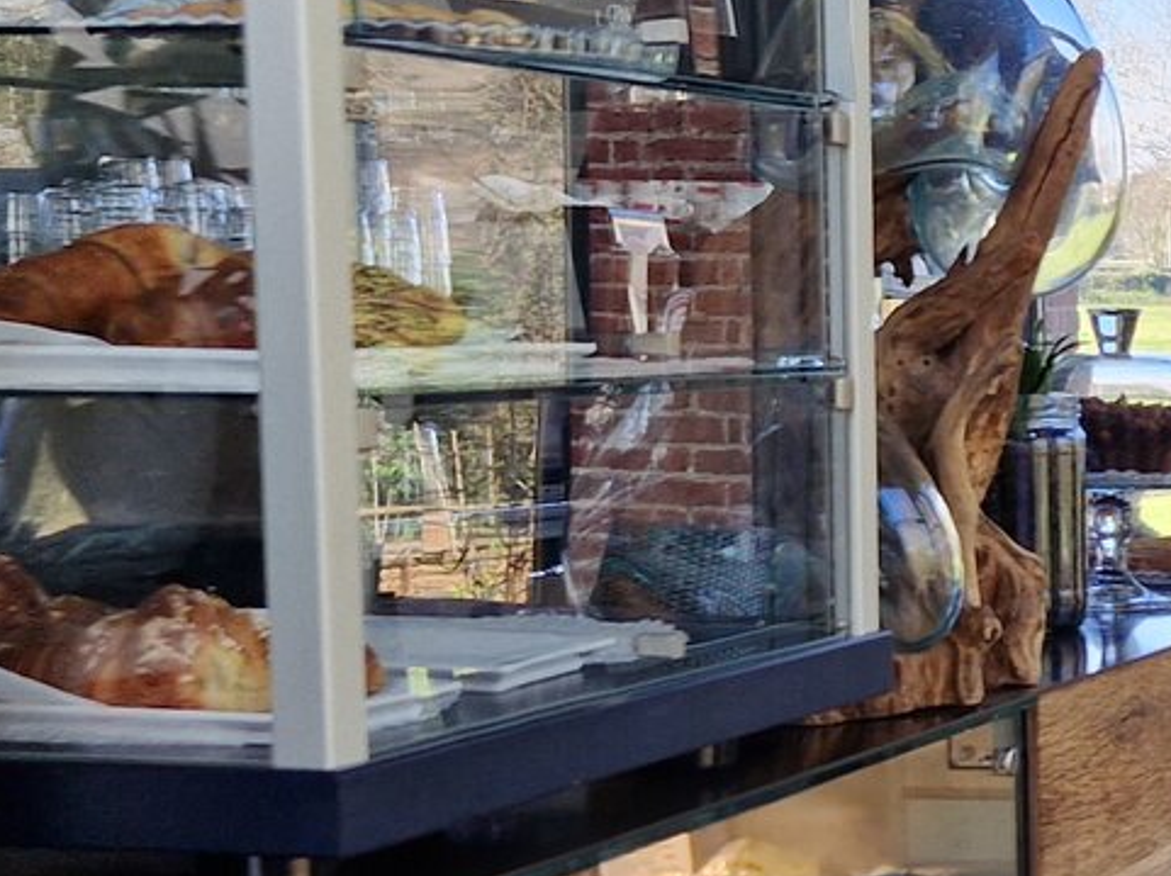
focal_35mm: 98
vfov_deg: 15.0
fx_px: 3313
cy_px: 628
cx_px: 1582
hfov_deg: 18.5
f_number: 1.8
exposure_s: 1/180
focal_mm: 5.4
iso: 50
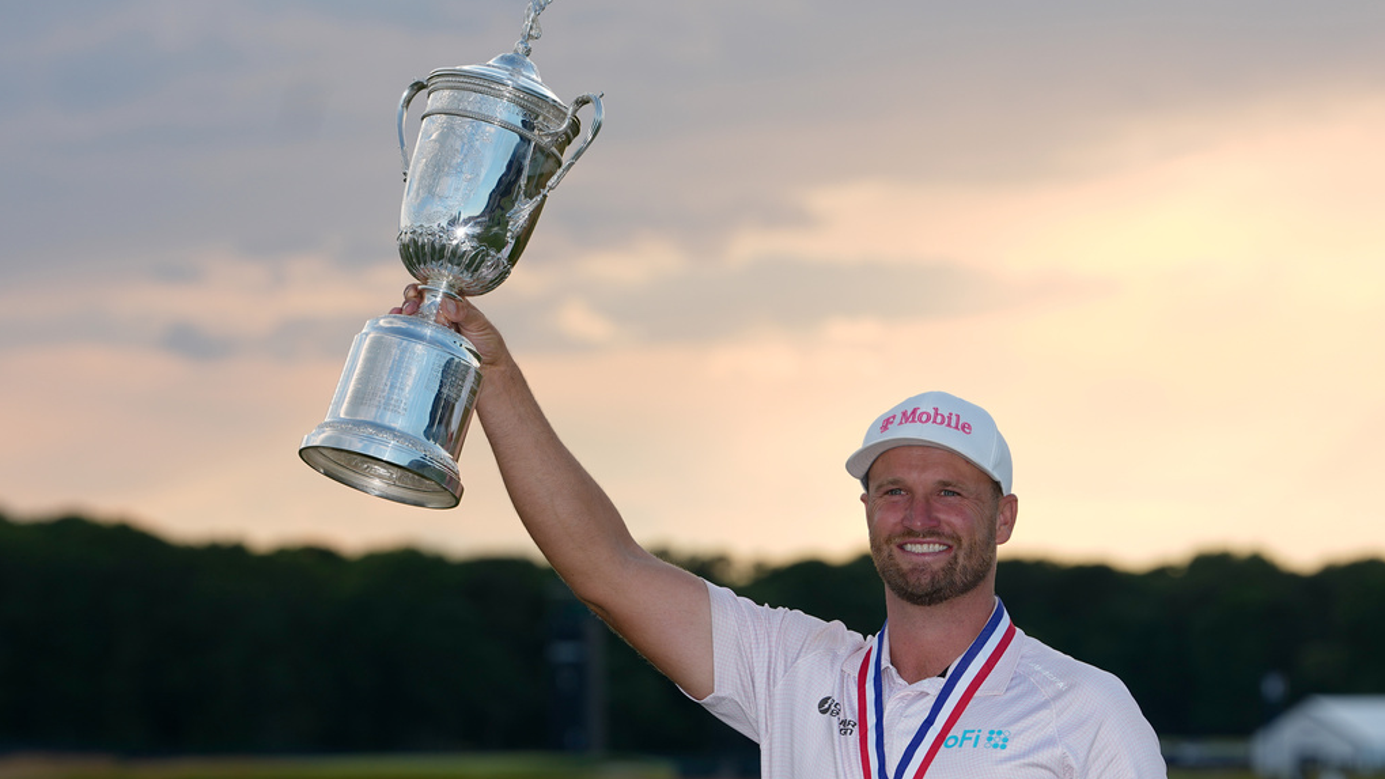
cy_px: 402
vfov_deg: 6.1
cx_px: 693
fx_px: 7344
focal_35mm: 200
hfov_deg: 10.8
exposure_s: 1/400
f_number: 4.5
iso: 80
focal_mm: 127
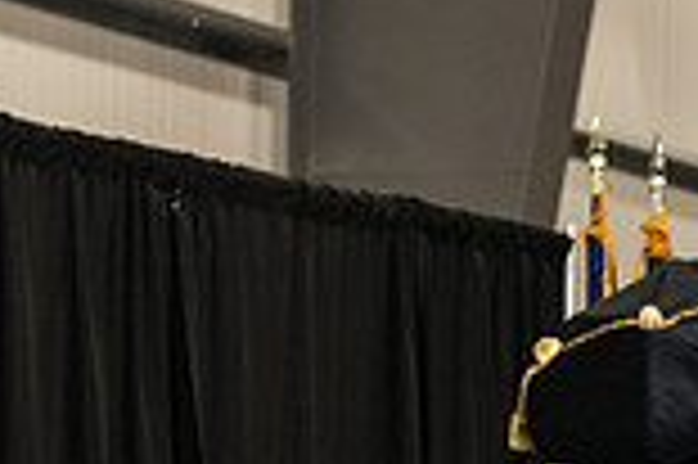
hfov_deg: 8.7
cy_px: 624
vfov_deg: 5.9
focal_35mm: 232
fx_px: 4493
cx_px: 941
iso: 2500
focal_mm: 62
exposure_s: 1/200
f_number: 5
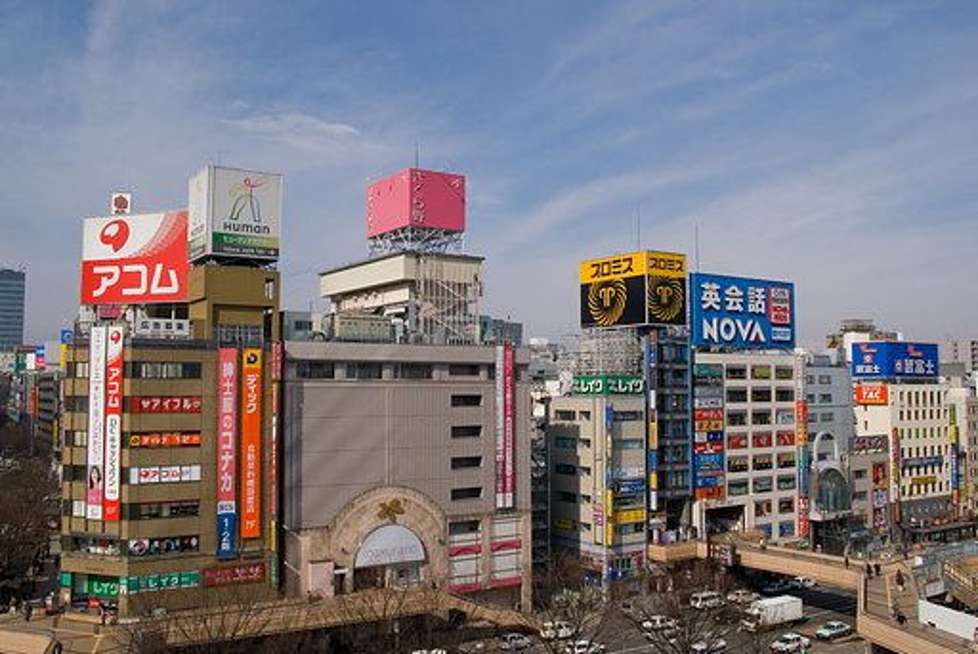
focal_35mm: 32
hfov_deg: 59.5
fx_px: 856
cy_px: 327
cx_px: 489
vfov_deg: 41.8
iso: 200
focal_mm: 21
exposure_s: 1/1250
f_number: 8
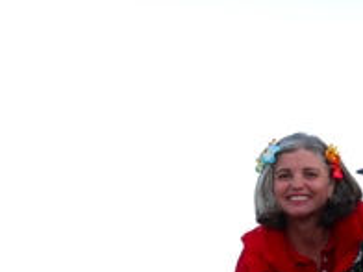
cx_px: 513
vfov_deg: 9.5
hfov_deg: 12.4
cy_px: 372
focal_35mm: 153
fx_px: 1604
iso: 160
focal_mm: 25
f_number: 4.9
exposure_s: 1/30
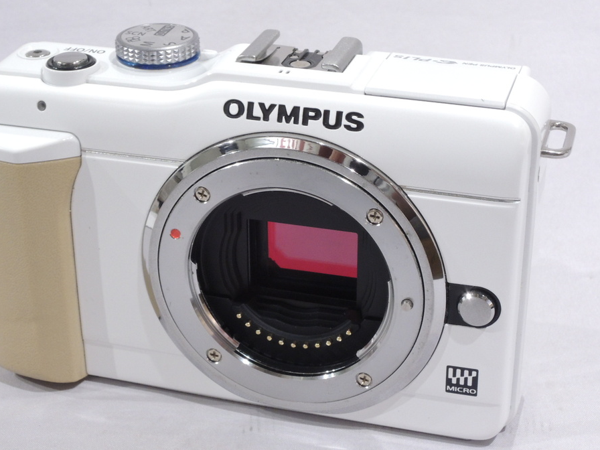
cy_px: 214
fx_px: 1439
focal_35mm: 83
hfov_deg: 23.5
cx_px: 265
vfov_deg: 17.8
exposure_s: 1/50
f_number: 5.2
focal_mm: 11.1
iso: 400
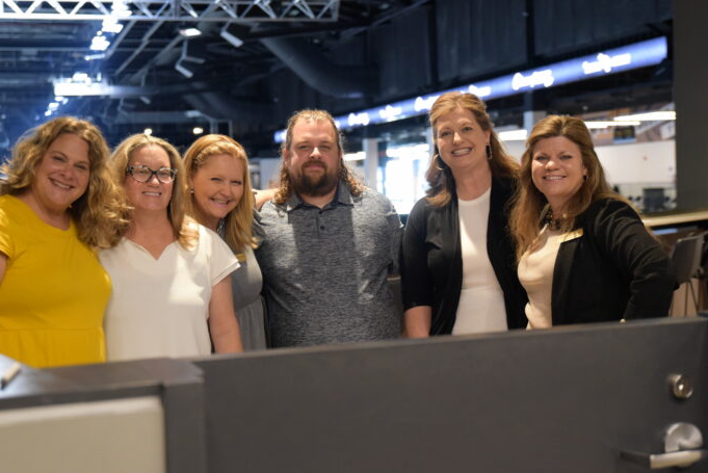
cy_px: 230
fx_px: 1063
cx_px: 311
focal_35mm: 54
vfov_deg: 25.1
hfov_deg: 36.8
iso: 4000
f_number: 2.8
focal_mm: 46
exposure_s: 1/60
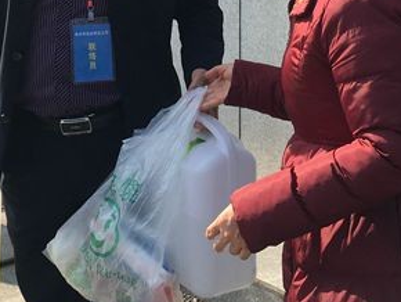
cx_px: 174
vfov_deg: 17.9
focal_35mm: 80
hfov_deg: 24.4
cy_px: -24
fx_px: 928
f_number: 2.2
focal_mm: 4.15
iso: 25
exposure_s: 1/884
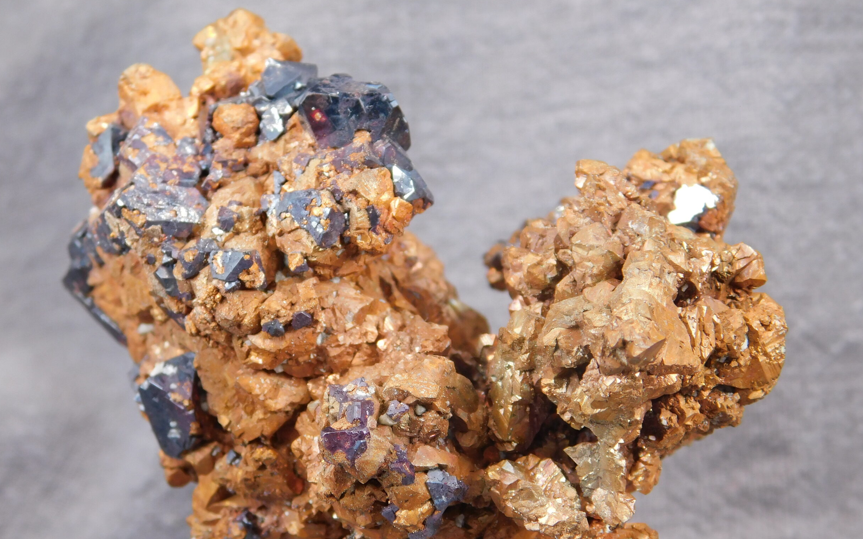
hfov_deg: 23.3
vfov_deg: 14.7
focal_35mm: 89
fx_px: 2093
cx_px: 425
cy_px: 332
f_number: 4.4
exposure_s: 1/60
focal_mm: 14.2
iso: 125
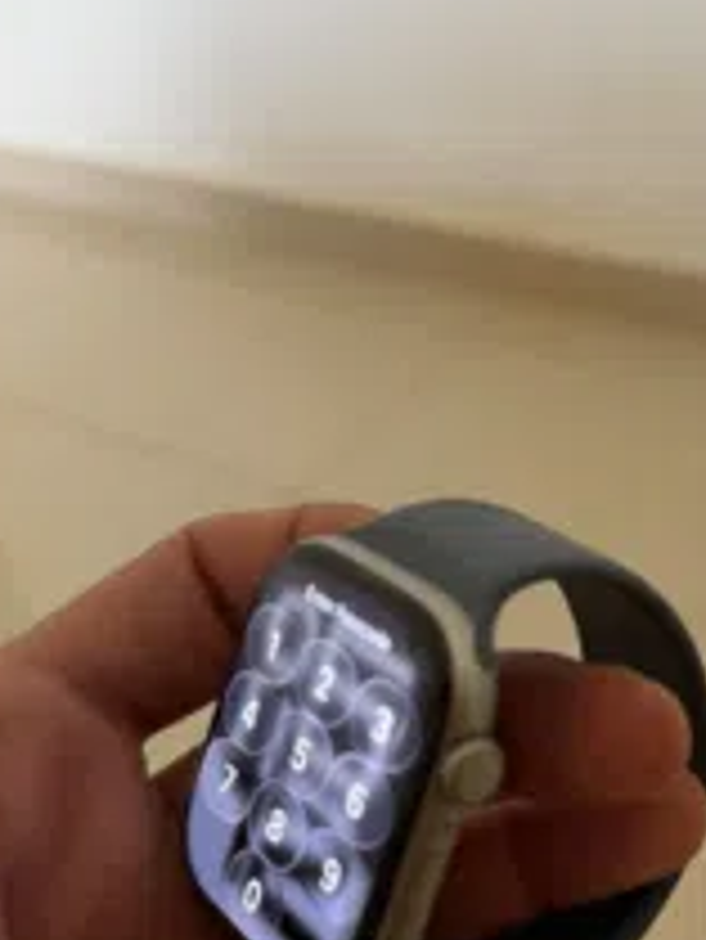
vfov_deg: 41.2
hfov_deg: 30.8
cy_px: 504
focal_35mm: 46
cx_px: 562
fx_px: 1250
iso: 400
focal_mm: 6.76
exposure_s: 1/60
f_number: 1.78
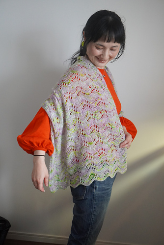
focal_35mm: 40
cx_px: 82
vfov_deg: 47.9
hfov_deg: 33.1
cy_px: 122
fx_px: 276
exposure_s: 1/160
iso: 2000
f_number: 4.5
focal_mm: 27
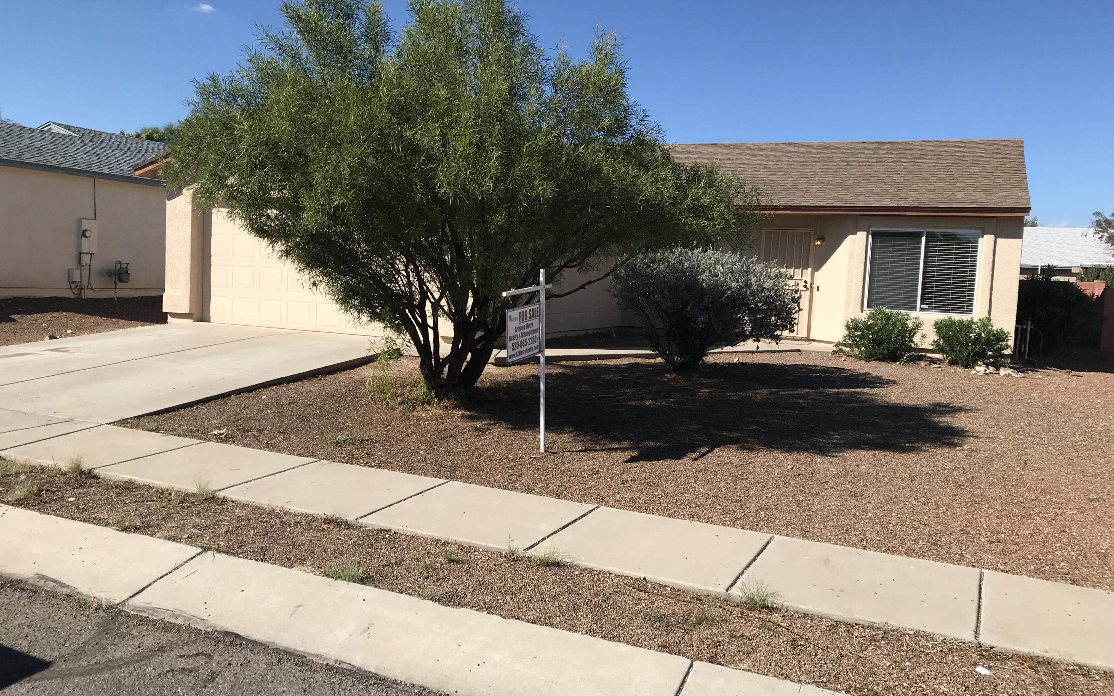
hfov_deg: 62.9
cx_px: 559
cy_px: 353
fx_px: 911
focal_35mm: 30
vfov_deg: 41.8
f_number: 1.8
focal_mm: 3.99
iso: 20
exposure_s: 1/2817
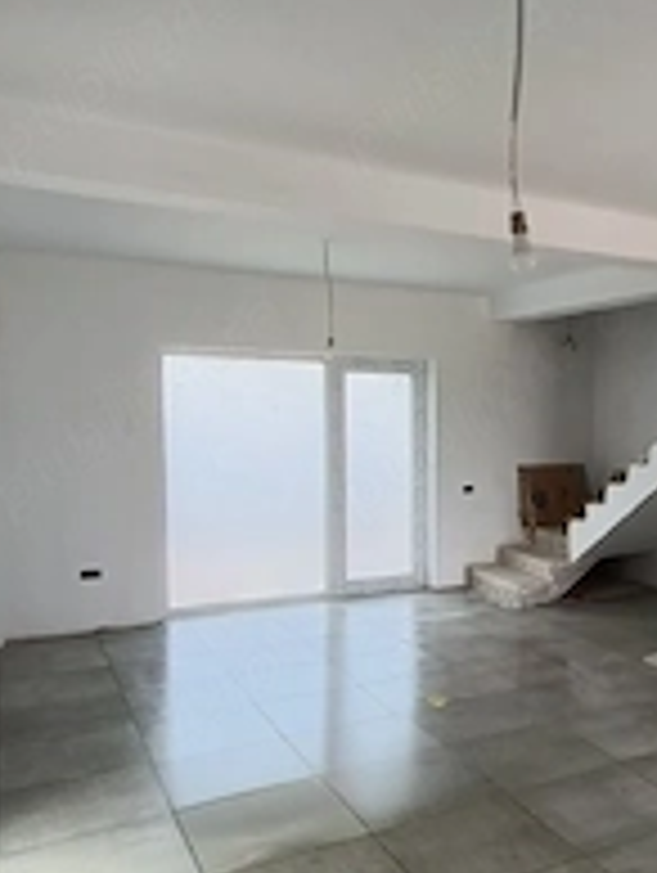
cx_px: 576
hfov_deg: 38.3
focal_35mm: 35
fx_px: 884
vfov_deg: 52.5
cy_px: 459
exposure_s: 1/100
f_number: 2.2
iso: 185
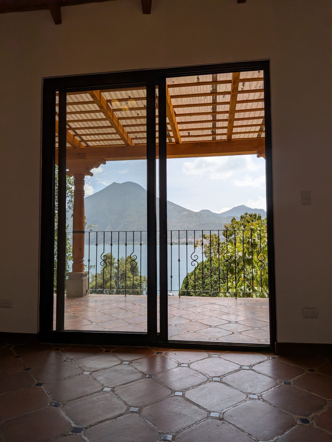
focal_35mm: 24
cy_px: 221
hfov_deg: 56.8
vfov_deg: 71.6
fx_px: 307
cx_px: 166
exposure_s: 1/1543
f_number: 1.7
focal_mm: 4.53
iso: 29
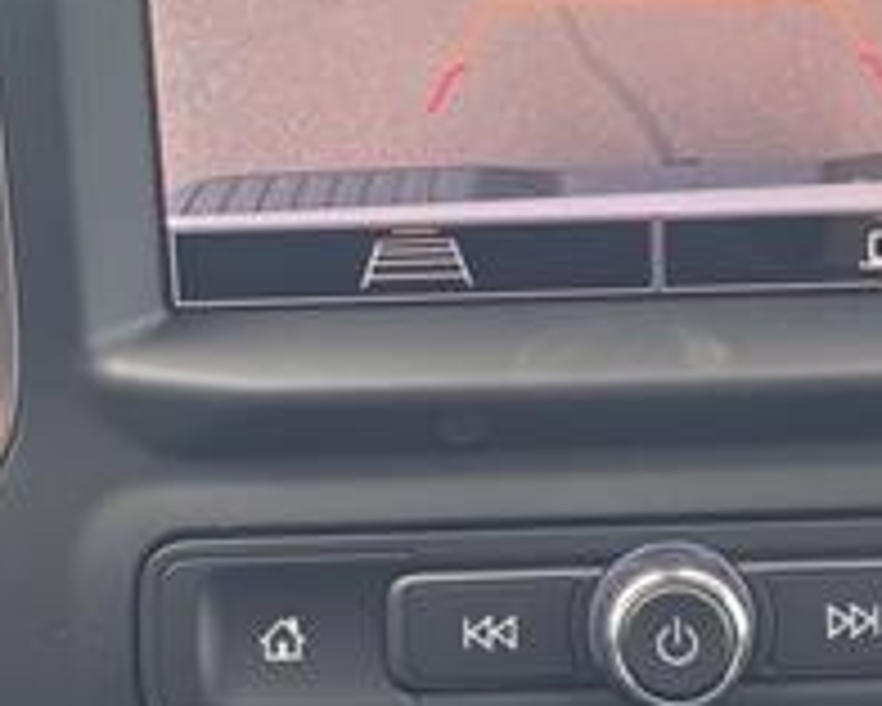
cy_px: 256
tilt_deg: -25.5
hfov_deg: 22.9
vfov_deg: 18.5
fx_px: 2168
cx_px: 608
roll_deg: +0.9
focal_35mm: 83
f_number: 1.6
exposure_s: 1/121
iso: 40
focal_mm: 4.2
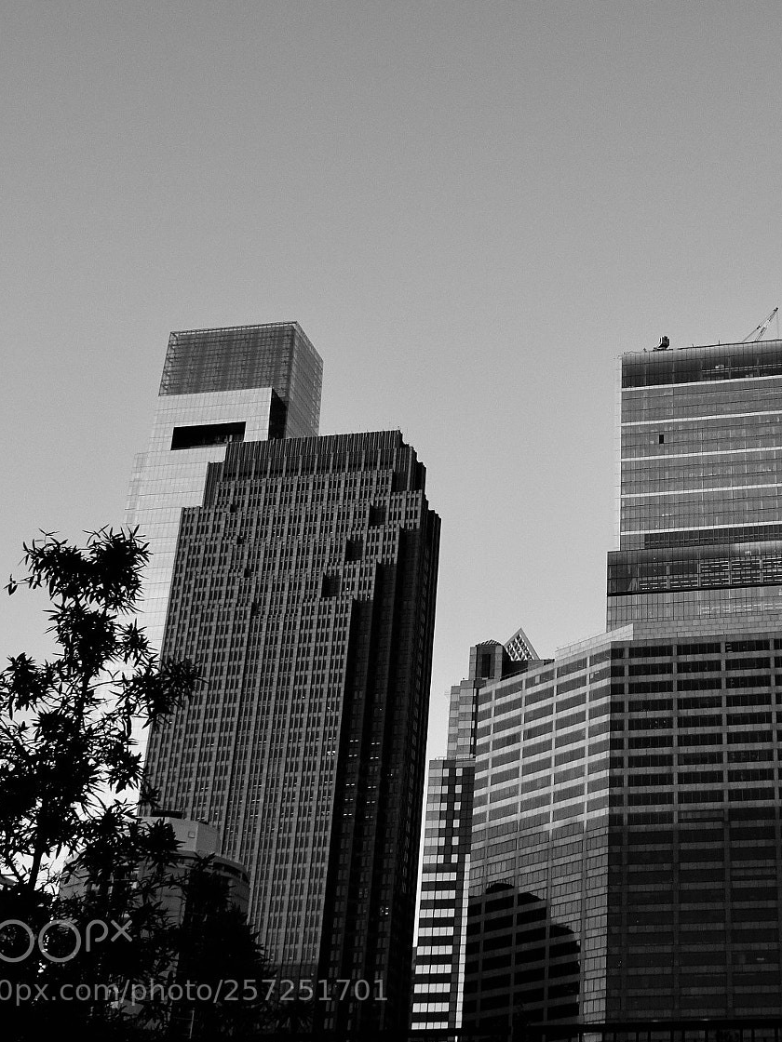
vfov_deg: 38.2
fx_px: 1506
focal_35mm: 50
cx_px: 646
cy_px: 505
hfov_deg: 28.4
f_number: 4
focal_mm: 5.98
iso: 80
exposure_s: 1/160
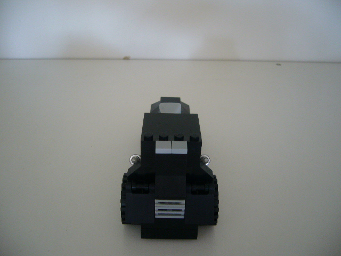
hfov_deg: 52.6
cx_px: 170
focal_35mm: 35
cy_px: 128
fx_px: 345
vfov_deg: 40.7
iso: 100
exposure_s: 1/20
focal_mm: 5.8
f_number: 2.8
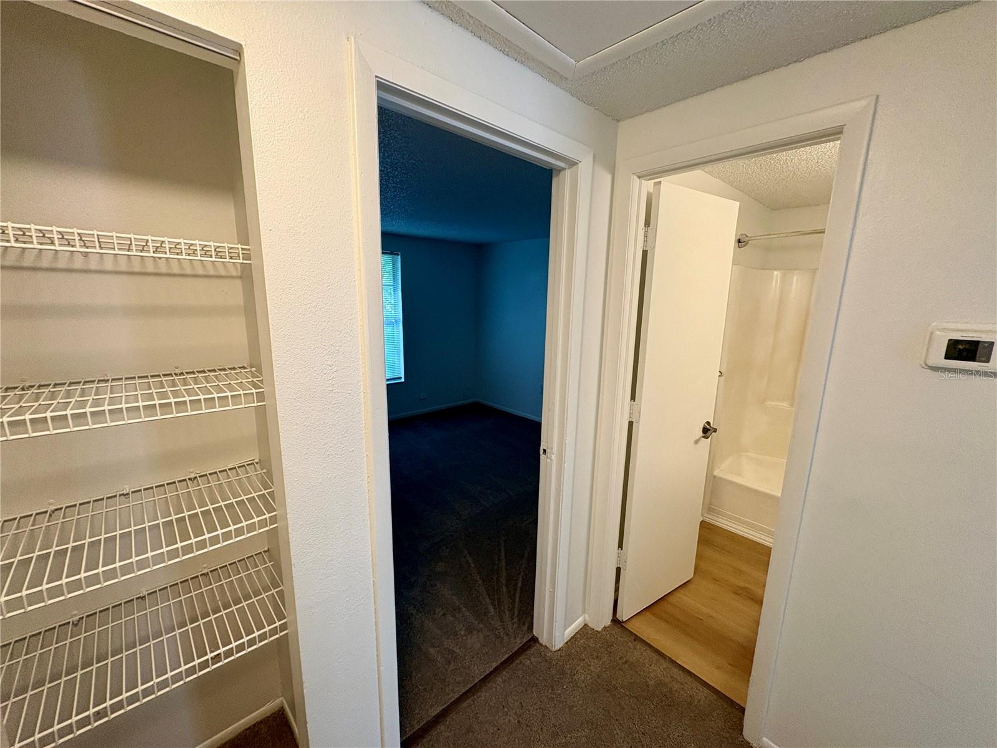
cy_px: 374
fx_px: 403
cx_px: 498
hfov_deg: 102.1
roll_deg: -0.5
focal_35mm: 14
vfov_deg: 85.7
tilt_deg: -10.8
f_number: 2.2
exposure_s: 1/60
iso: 200
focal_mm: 2.22
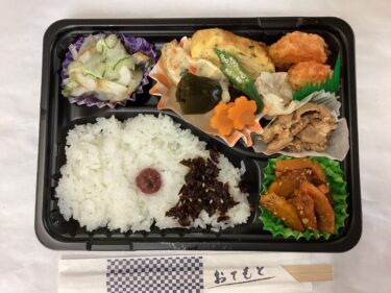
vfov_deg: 45.4
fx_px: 350
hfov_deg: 58.4
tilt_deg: -86.1
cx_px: 196
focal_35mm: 31
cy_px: 146
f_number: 2.4
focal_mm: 3.3
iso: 250
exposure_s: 1/60
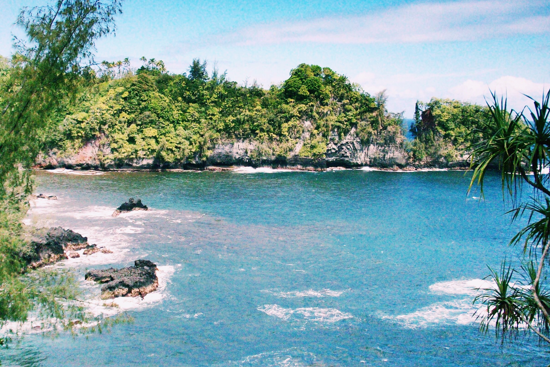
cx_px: 216
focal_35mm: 49
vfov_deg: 27.5
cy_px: 212
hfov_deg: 40.1
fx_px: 749
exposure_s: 1/651
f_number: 5.6
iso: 200
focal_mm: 6.2
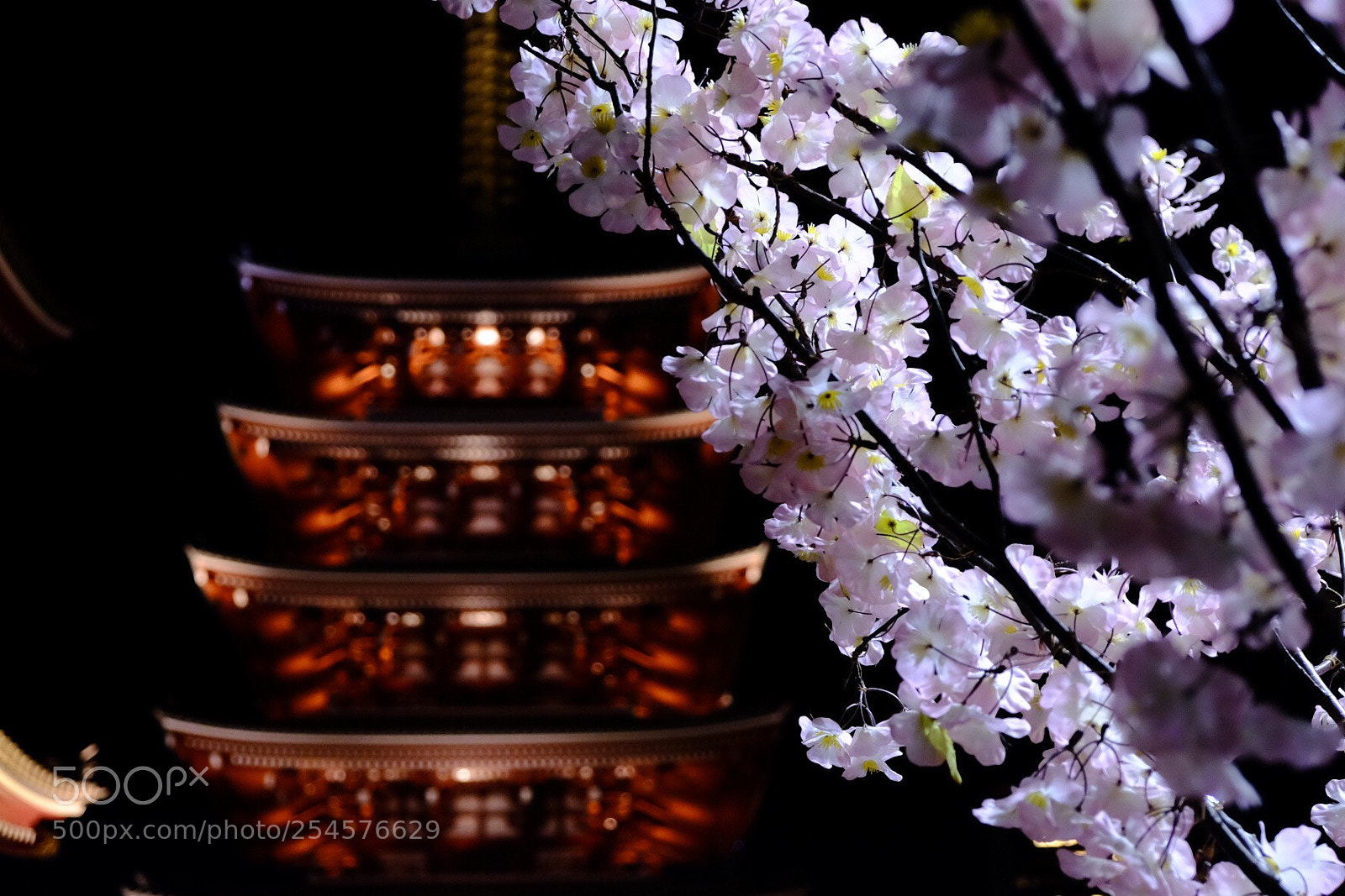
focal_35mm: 59
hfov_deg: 33.9
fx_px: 2204
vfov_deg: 23.0
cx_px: 672
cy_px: 448
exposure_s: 1/56
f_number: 3.6
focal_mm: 39
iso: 3200
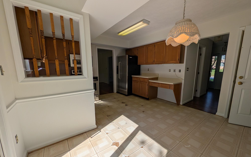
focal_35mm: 13
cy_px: 85
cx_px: 128
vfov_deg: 82.6
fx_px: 89
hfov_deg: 109.4
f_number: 1.7
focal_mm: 2.02
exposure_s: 1/2342
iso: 48
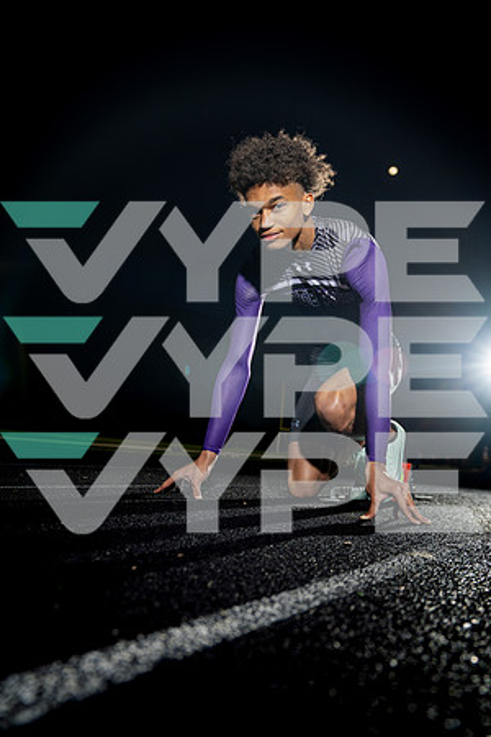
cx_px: 246
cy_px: 368
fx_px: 634
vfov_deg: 60.3
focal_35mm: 31
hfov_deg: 42.3
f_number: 4.5
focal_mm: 31
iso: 320
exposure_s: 1/250
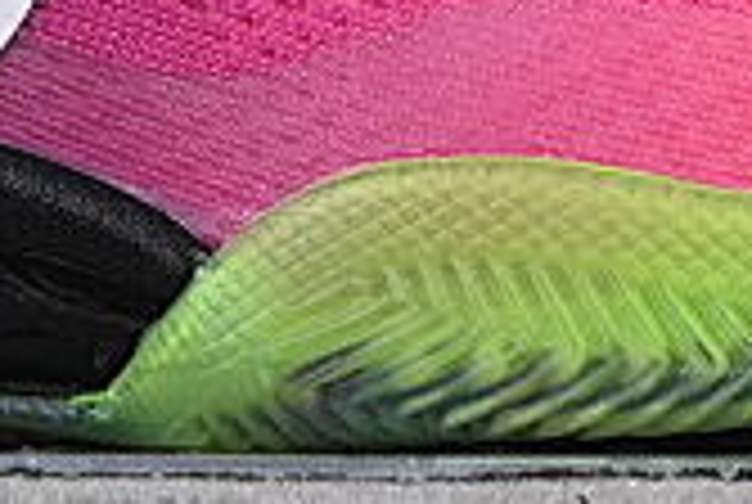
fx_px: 10128
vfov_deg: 2.8
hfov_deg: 4.2
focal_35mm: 484
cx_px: -68
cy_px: -558
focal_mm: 50
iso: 160
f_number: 8
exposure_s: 1/80
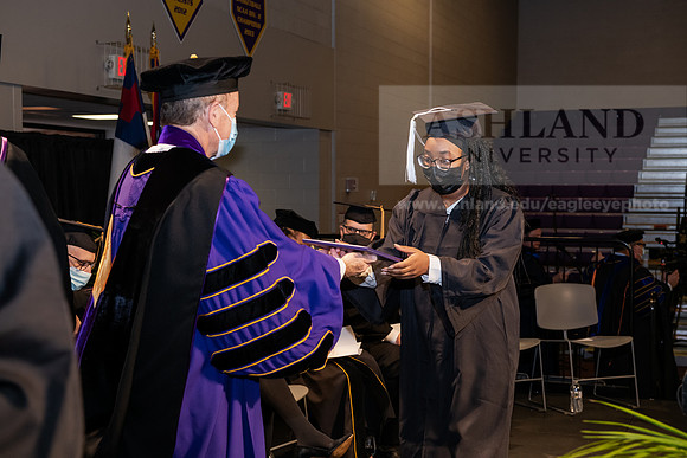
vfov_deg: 23.4
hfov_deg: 34.5
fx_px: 1107
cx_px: 344
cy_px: 229
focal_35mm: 58
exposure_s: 1/200
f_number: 6.3
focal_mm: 58
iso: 1600
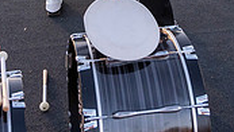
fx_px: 522
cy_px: -93
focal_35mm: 84
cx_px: 124
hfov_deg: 25.3
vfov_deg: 13.3
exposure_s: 1/3200
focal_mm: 24
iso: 2000
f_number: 4
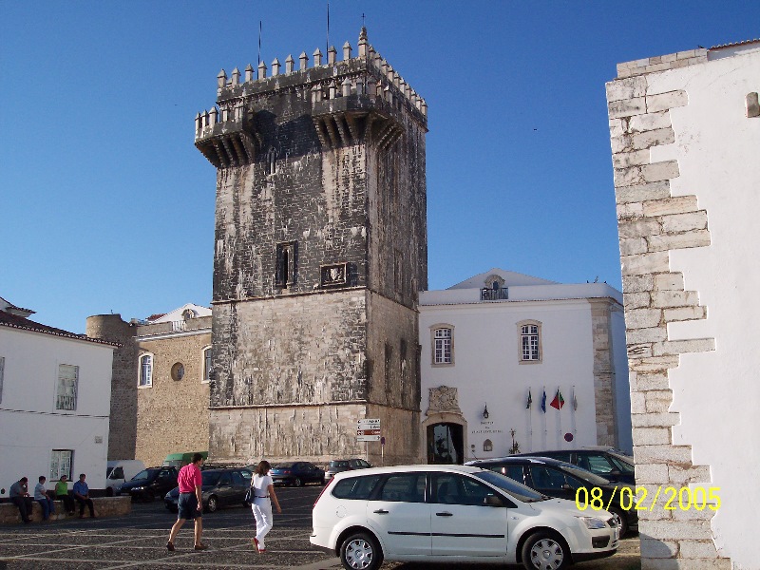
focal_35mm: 38
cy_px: 285
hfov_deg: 49.0
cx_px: 380
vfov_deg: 37.7
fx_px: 834
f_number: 4.8
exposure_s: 1/700
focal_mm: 8
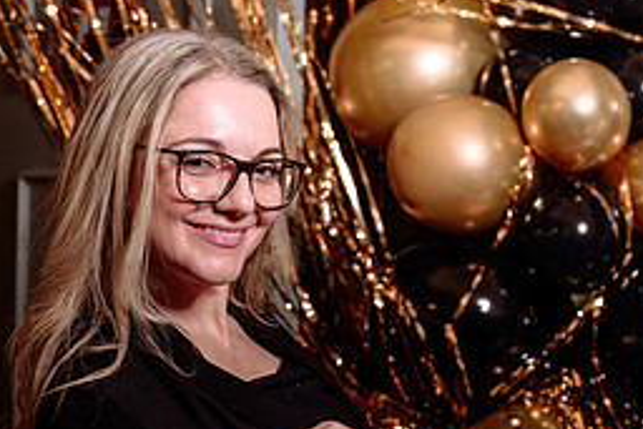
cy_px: 167
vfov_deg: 12.5
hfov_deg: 18.5
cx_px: 487
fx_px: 1966
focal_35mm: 110
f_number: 4
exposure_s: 1/200
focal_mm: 43
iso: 640
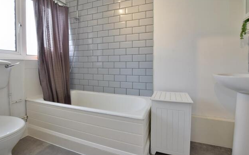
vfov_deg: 71.1
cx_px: 128
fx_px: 109
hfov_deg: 97.8
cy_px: 69
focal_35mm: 16
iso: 400
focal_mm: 10
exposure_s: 1/8
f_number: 11
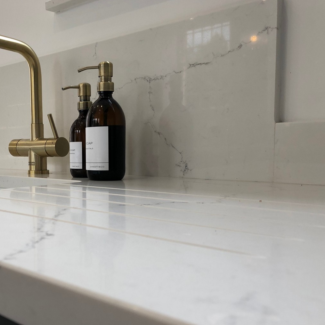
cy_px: 185
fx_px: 414
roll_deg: +0.4
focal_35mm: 39
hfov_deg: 41.5
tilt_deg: -4.4
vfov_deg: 42.7
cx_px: 77
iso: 25
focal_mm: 4
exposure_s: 1/100
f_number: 1.8
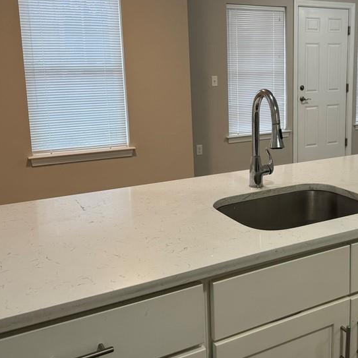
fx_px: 468
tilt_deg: -10.0
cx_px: 260
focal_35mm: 40
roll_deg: +0.3
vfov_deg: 41.7
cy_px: 142
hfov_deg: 40.9
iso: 125
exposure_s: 1/60
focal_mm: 6.86
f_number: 1.78
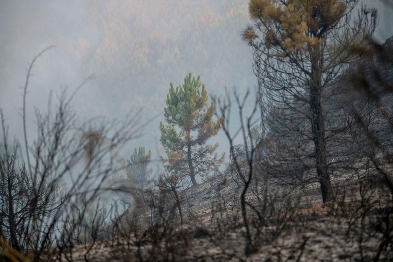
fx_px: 1473
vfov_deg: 10.2
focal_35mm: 135
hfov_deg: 15.2
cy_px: 131
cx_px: 196
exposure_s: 1/500
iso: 500
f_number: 3.2
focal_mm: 135
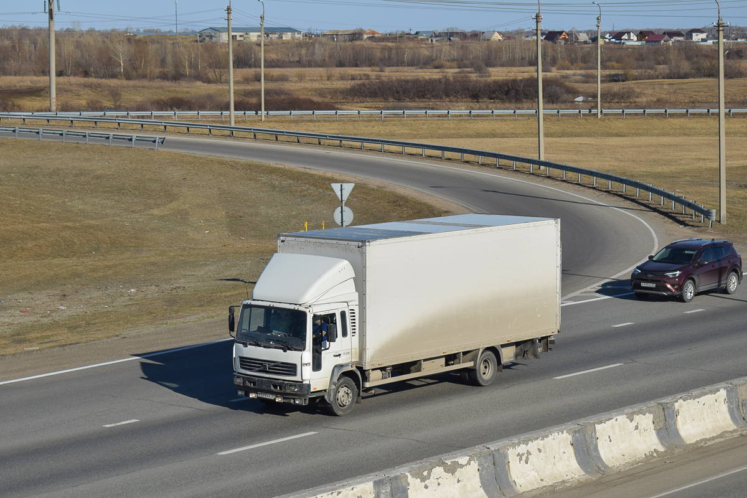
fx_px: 1494
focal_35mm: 72
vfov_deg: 18.9
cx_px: 374
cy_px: 249
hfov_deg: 28.1
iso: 200
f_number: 8
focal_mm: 48
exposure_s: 1/1250
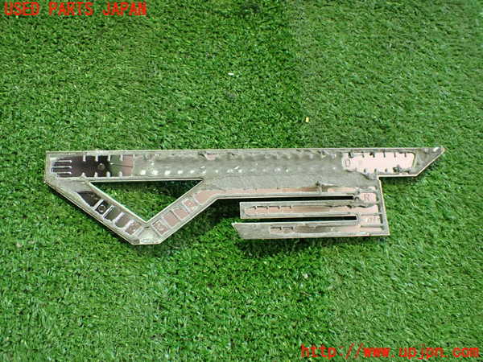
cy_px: 181
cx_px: 242
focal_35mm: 30
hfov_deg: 60.0
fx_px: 419
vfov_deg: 46.8
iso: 800
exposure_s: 1/40
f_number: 2.3
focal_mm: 5.4
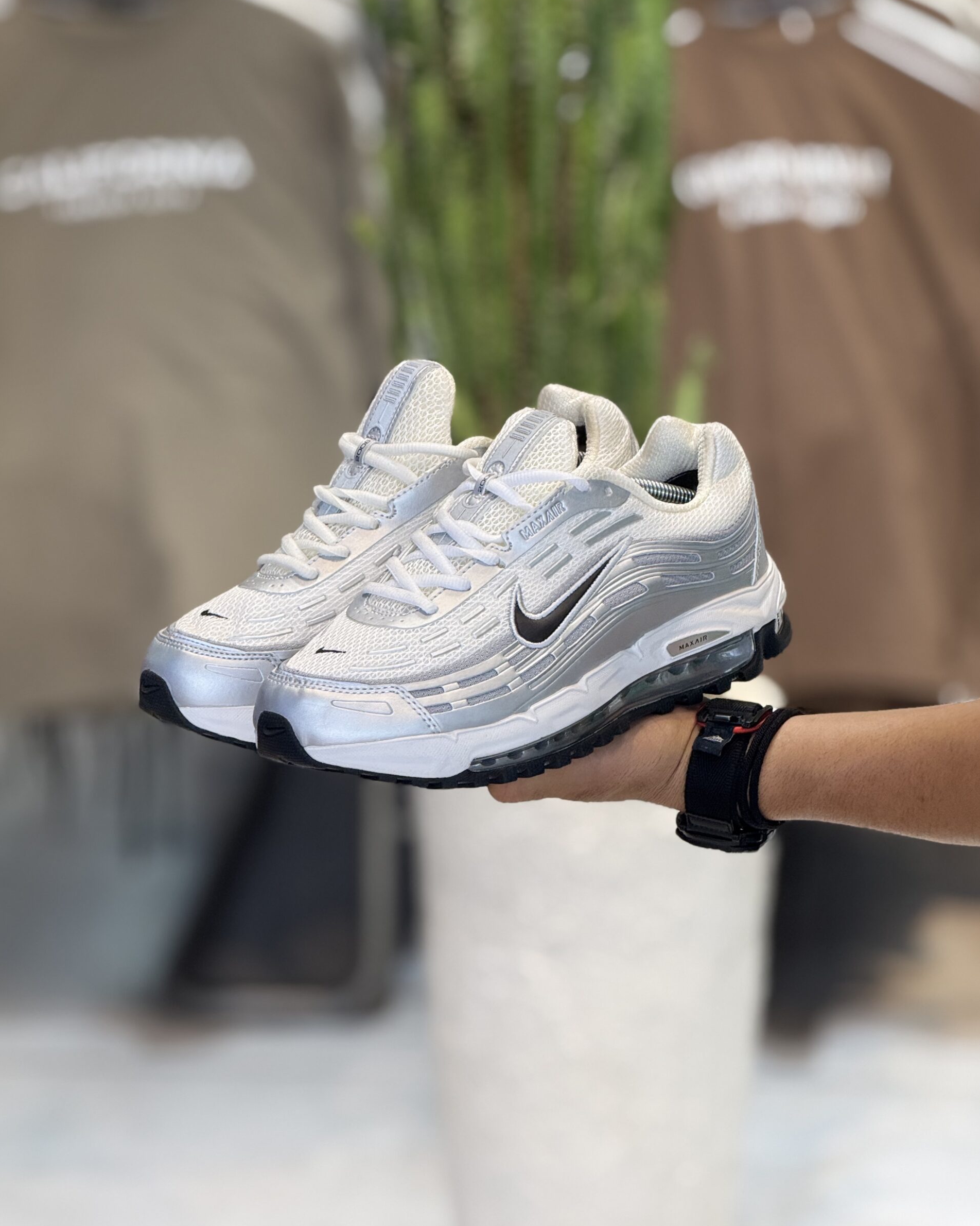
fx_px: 4568
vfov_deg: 15.3
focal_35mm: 126
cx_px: 493
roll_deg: -0.6
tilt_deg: -12.7
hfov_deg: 12.2
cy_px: 570
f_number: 2.8
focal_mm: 15.66
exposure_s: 1/100
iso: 125
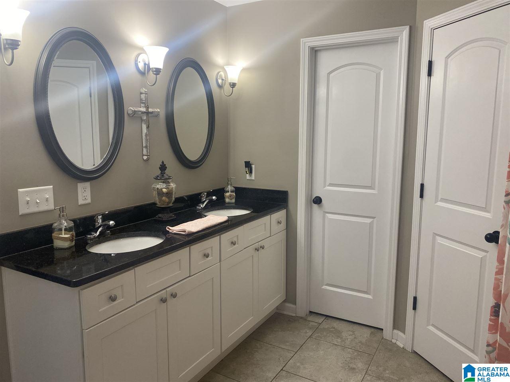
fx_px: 383
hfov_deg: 67.3
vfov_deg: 53.1
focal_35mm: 26
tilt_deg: -8.7
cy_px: 191
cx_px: 255
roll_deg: -0.1
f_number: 1.8
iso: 125
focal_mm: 4.25
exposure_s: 1/60
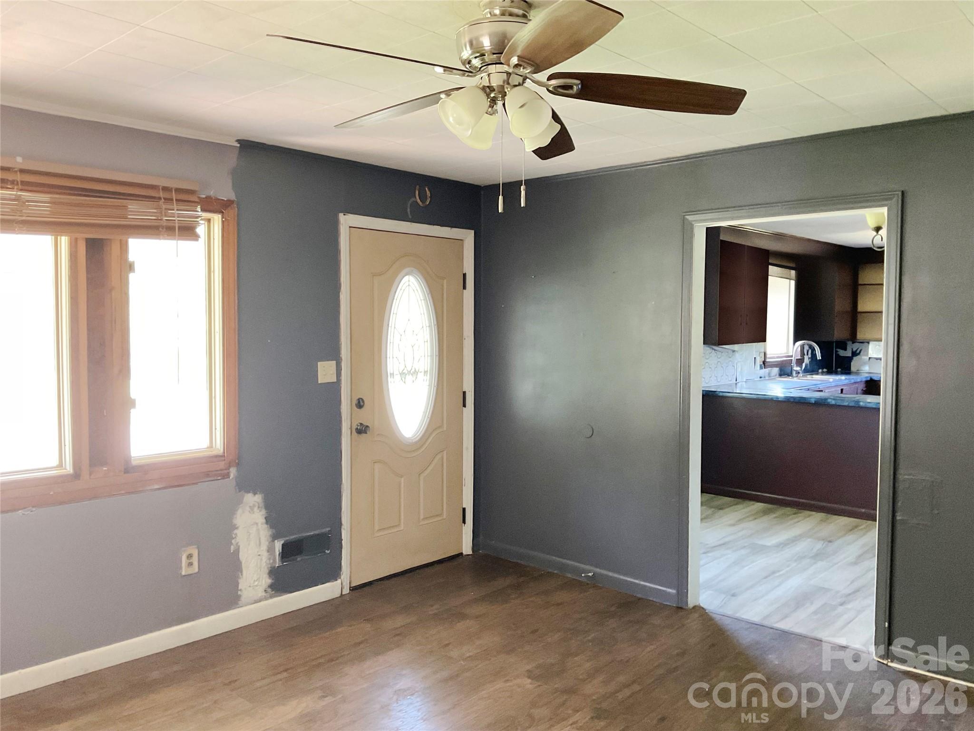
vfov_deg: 48.2
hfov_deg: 61.7
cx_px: 487
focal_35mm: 29
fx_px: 816
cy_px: 366
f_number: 1.8
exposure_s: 1/40
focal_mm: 3
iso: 250
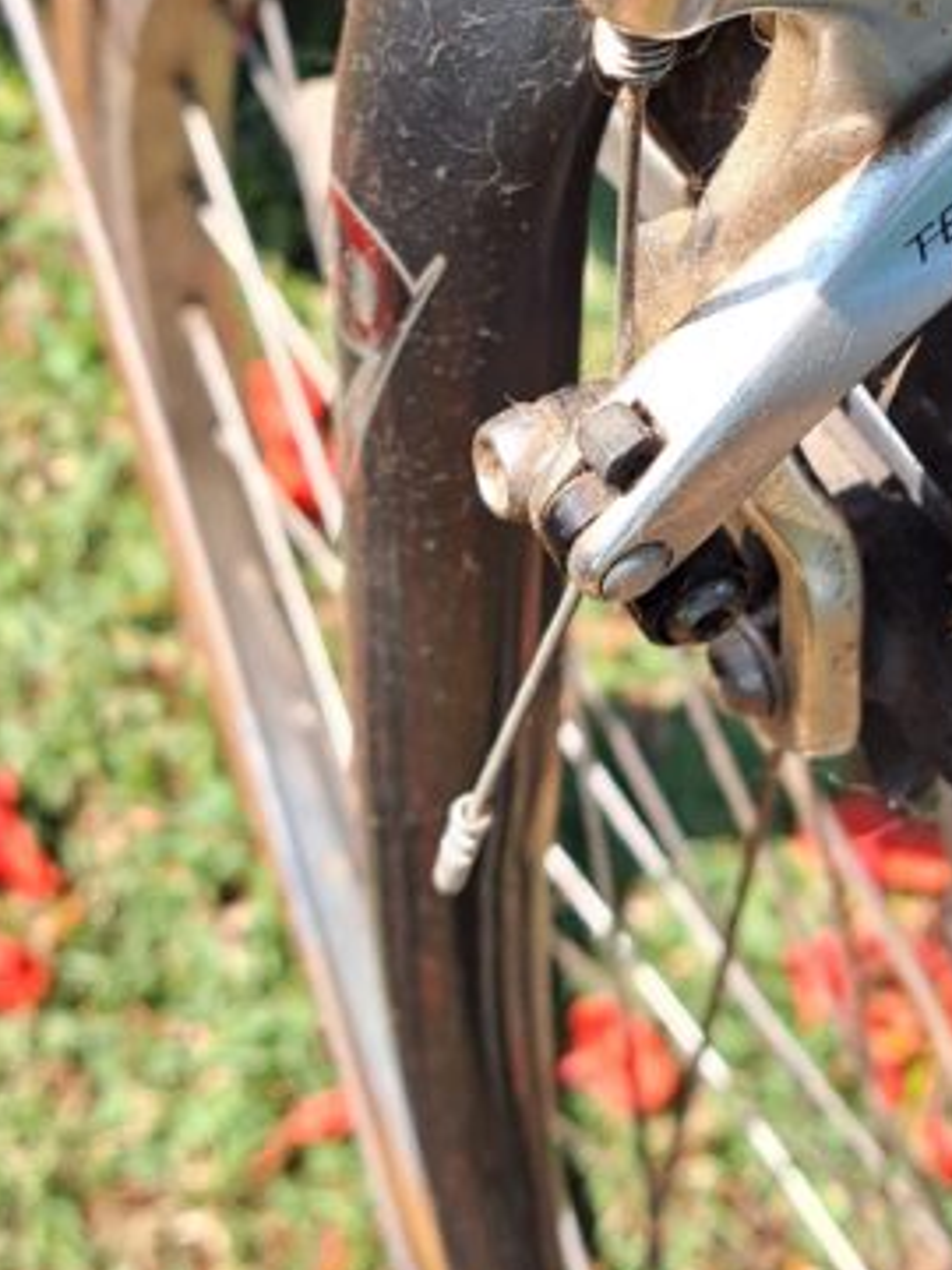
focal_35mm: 64
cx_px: 518
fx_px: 2347
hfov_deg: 22.9
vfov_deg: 29.5
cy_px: 247
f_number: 1.8
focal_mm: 5.23
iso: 50
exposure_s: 1/417
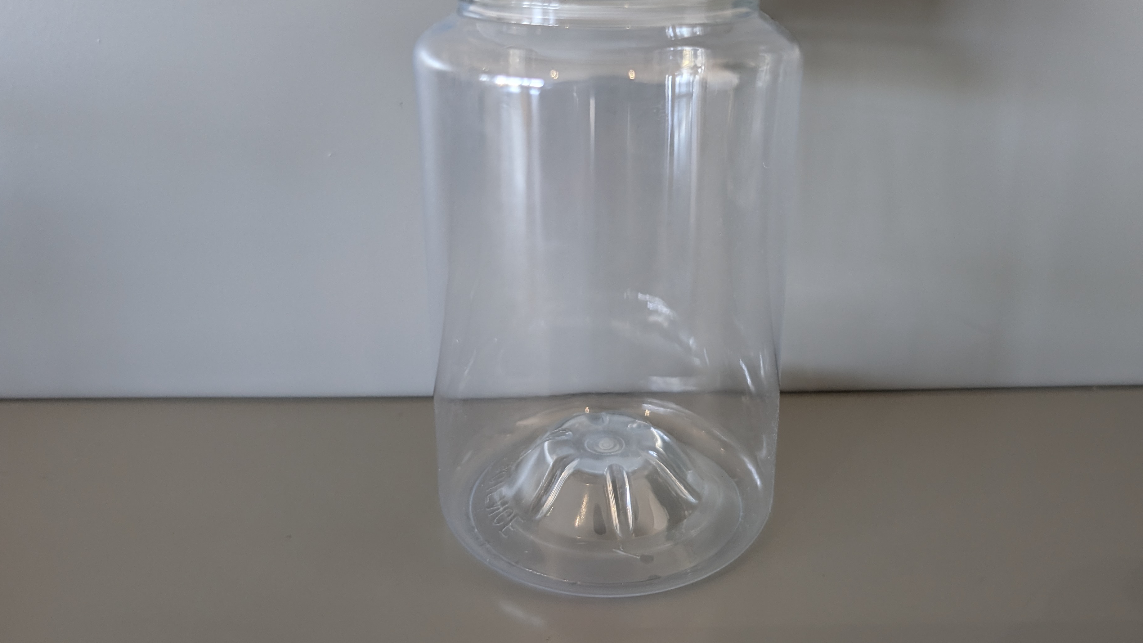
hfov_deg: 66.0
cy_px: 235
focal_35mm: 29
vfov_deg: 39.9
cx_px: 611
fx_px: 879
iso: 93
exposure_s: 1/50
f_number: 1.68
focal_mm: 6.9
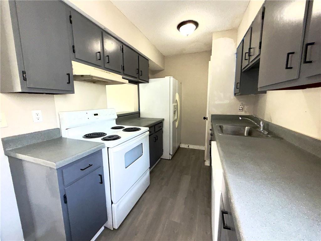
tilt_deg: -8.9
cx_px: 160
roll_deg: +1.1
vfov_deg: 85.7
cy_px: 120
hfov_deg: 102.1
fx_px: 130
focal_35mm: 14
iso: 125
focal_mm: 2.22
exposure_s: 1/99
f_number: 2.2
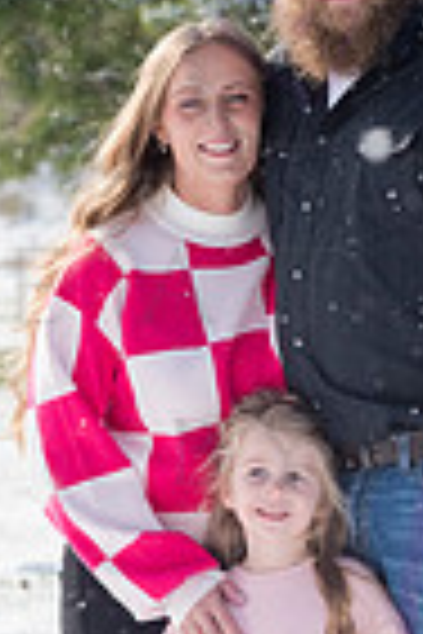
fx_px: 6309
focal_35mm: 358
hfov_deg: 3.8
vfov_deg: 5.8
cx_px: 306
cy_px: 445
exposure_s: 1/1000
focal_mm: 112
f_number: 9
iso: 640
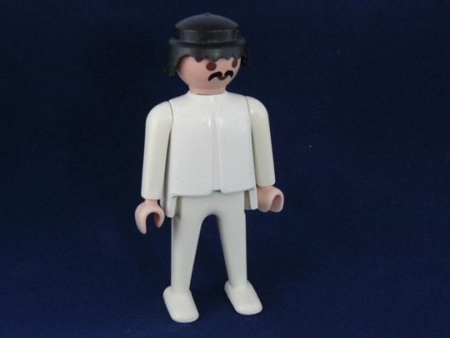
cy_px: 169
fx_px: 897
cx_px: 225
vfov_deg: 21.3
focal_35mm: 69
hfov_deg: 28.2
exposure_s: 1/15
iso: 100
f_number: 2.8
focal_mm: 7.6
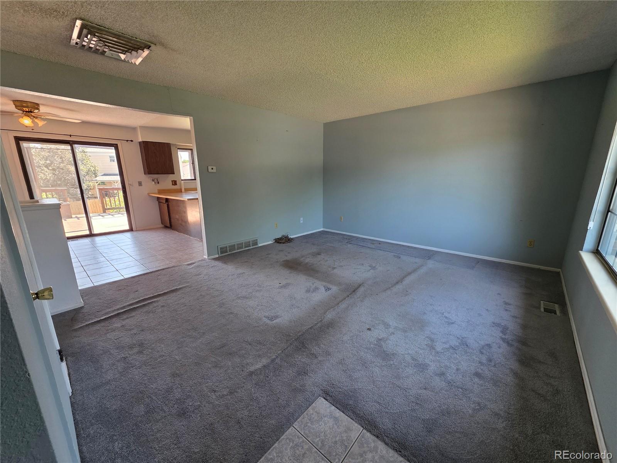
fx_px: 232
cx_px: 308
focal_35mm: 13
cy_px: 232
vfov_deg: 89.9
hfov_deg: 106.2
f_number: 1.9
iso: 125
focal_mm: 2.2
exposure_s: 1/120
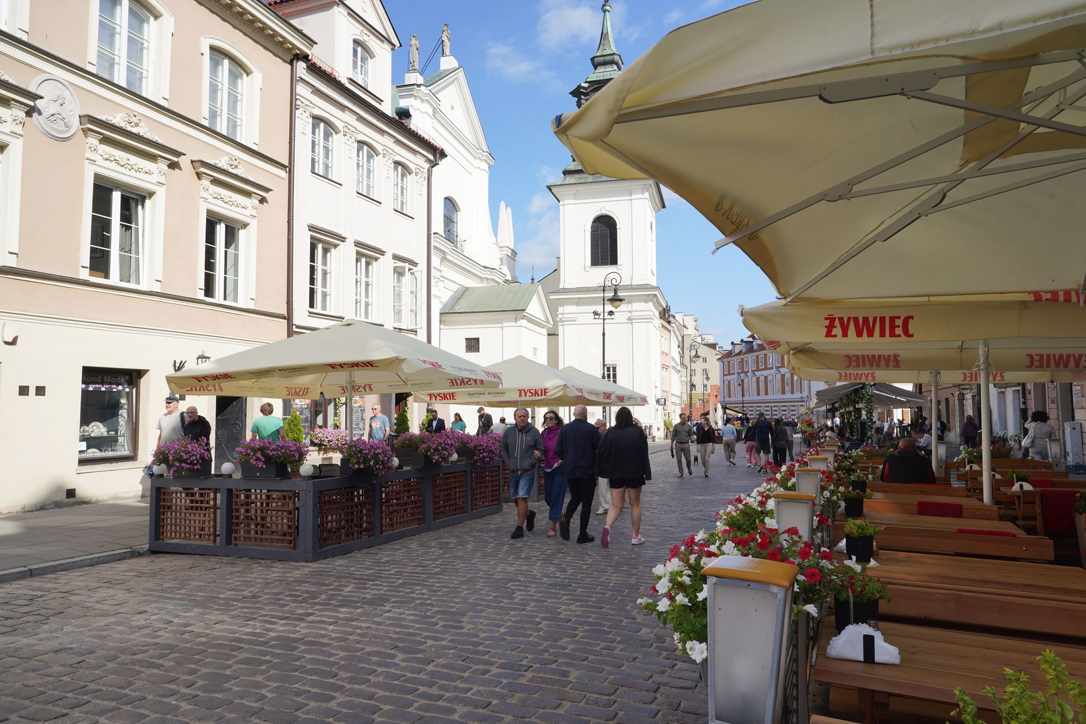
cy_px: 362
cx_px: 543
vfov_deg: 53.1
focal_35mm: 24
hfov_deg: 73.7
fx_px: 724
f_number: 13
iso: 100
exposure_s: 1/100
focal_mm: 24
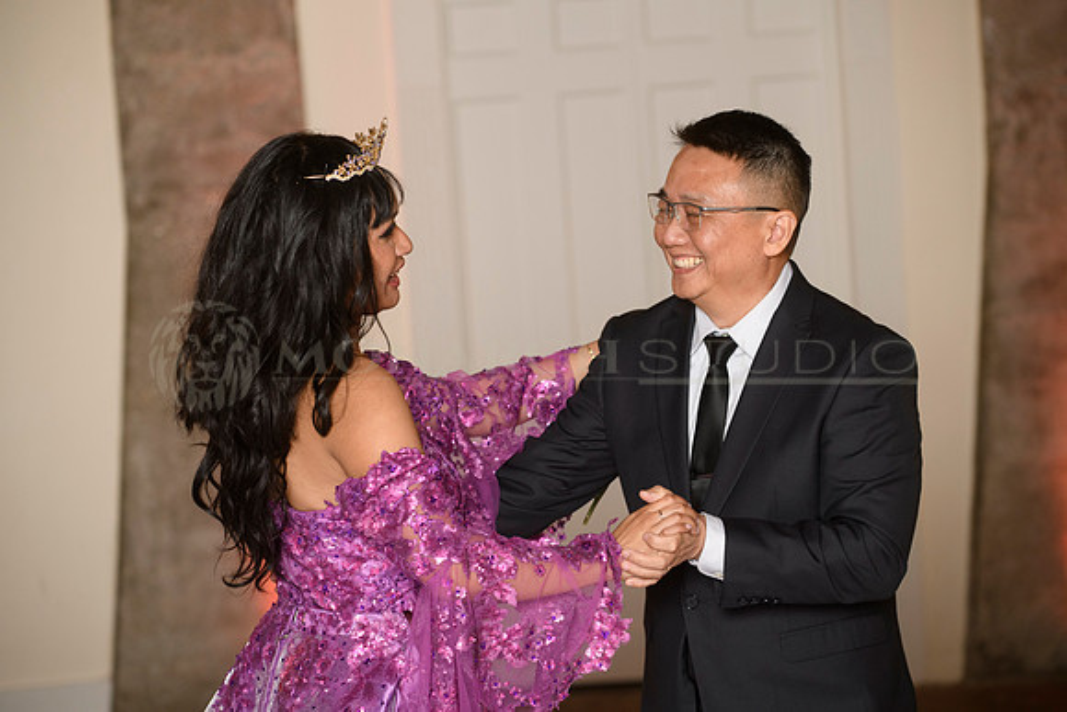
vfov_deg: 11.4
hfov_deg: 17.1
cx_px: 534
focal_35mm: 120
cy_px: 356
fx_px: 3557
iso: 1000
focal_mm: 120
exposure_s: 1/80
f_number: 4.5
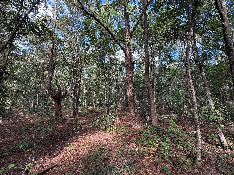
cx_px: 117
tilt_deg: +9.1
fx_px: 95
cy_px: 88
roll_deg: +0.3
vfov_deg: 85.7
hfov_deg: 102.1
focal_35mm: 14
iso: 100
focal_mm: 2.22
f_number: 2.2
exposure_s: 1/99
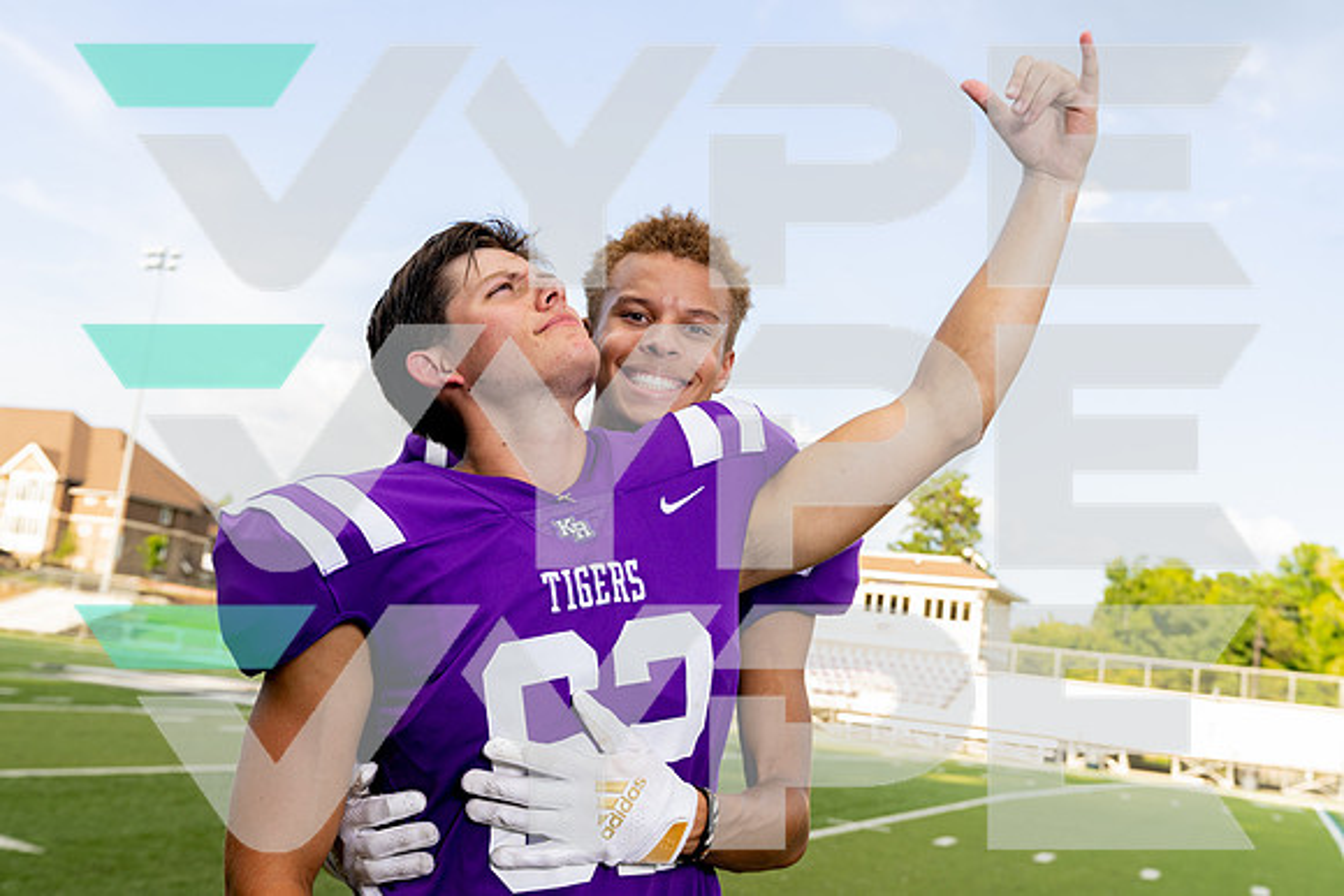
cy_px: 448
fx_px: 1494
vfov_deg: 33.4
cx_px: 672
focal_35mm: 40
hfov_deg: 48.4
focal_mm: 40
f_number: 5.6
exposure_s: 1/200
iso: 200
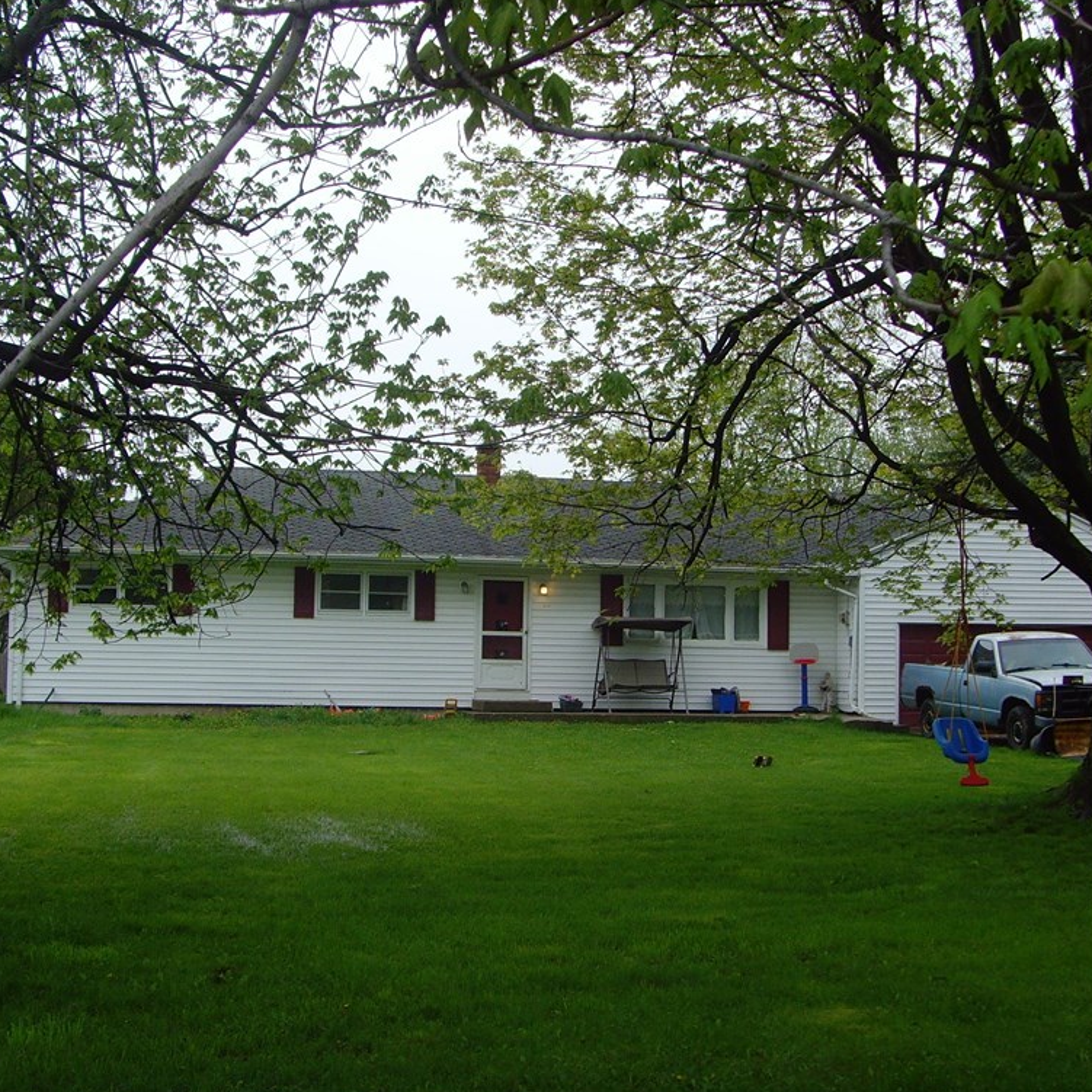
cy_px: 550
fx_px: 1677
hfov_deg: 36.1
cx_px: 551
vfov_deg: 36.1
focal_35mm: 47
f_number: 3.5
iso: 80
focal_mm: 6.6
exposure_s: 1/180
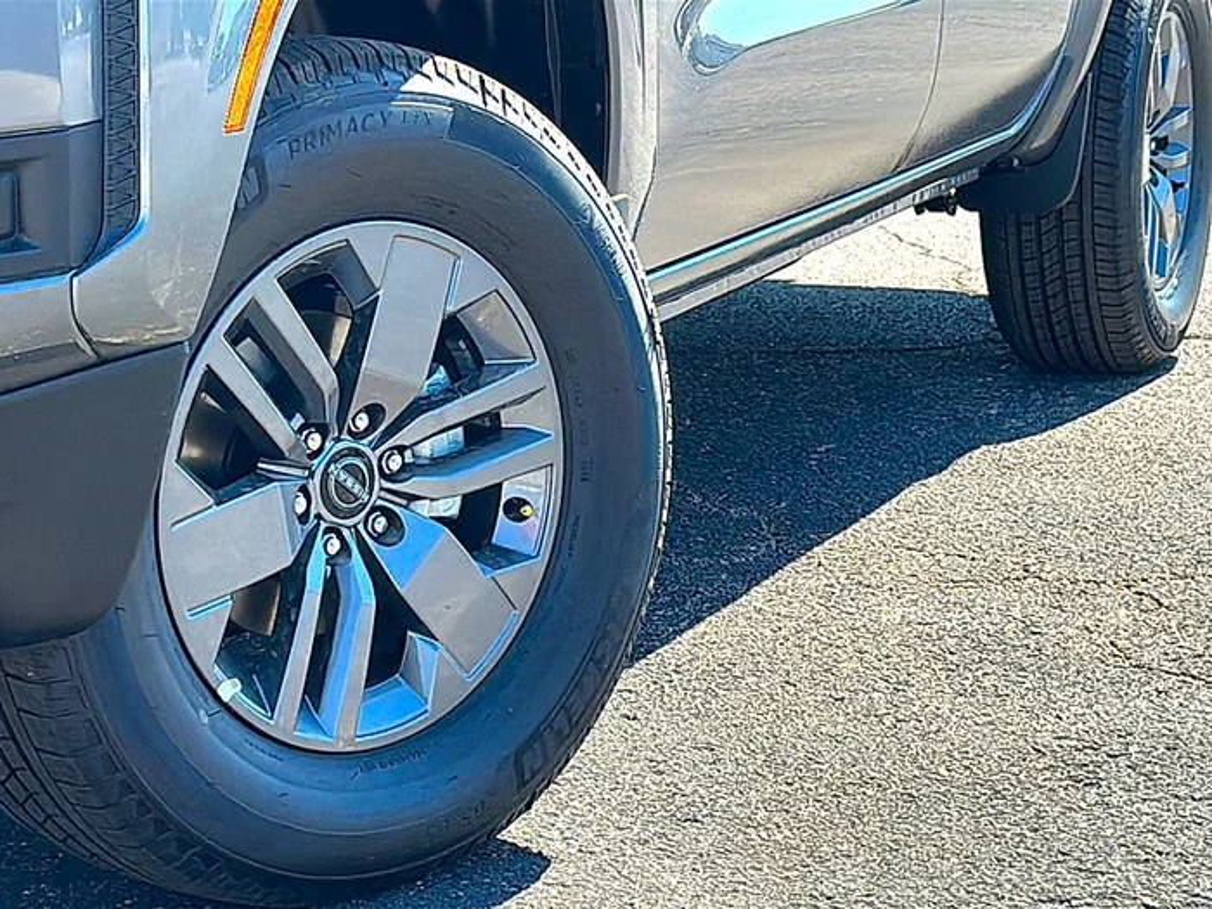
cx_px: 606
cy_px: 454
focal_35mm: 86
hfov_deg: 22.8
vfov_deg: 17.2
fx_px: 3011
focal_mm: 6.86
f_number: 1.78
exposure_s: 1/2262
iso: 100
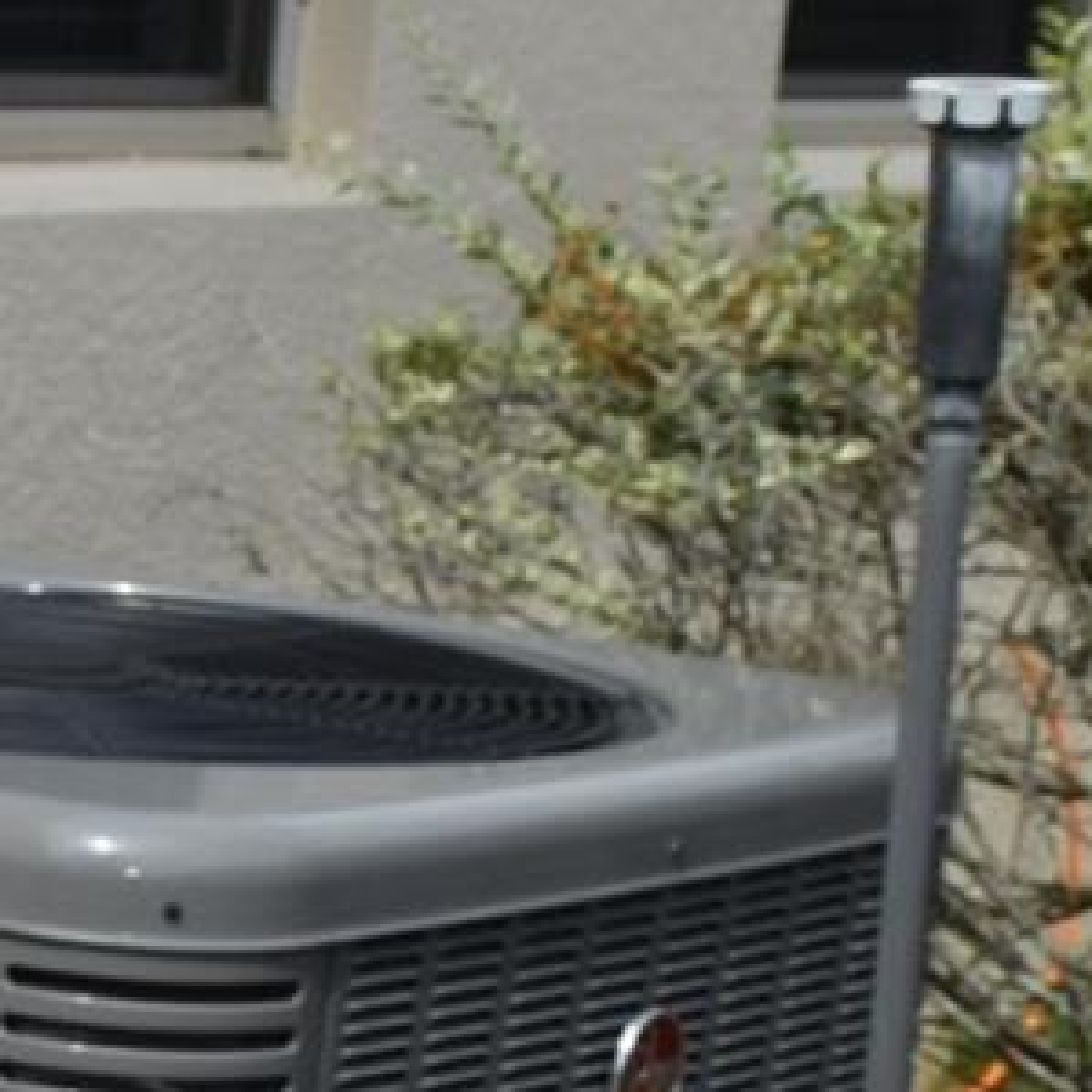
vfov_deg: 11.9
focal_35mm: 143
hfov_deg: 11.2
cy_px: 1417
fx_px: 5114
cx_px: -964
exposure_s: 1/200
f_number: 10
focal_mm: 21
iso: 100
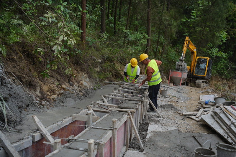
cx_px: 118
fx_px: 262
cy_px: 78
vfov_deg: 33.4
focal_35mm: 40
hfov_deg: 48.5
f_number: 3.5
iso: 64
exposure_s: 1/640
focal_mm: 40
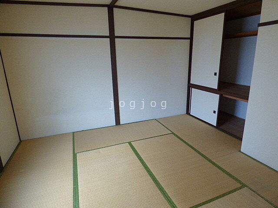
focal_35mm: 20
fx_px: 161
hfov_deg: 81.7
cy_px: 104
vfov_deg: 66.0
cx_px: 139
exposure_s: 1/60
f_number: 2.8
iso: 200
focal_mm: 3.58
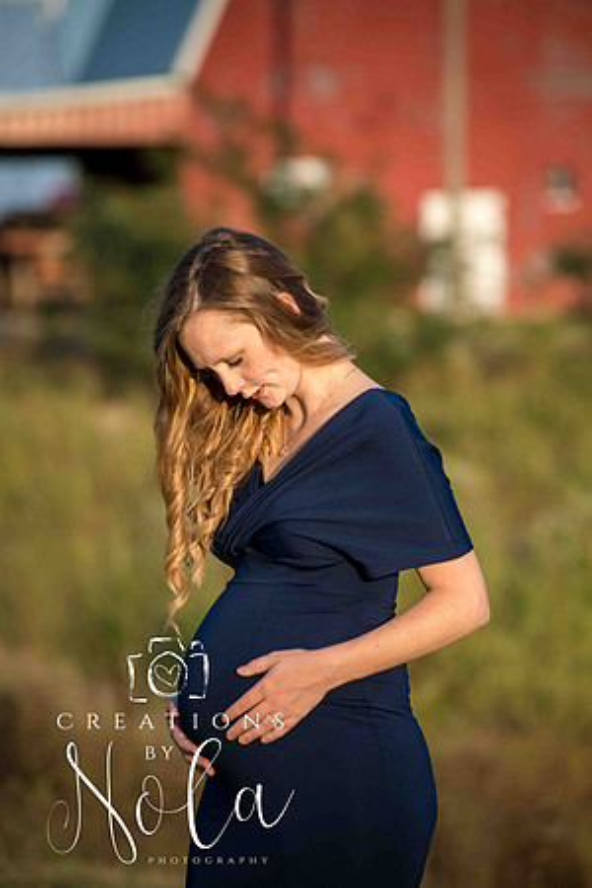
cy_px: 444
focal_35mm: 200
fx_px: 4933
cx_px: 296
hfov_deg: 6.9
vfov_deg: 10.3
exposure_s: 1/4000
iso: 1600
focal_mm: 200
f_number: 5.6
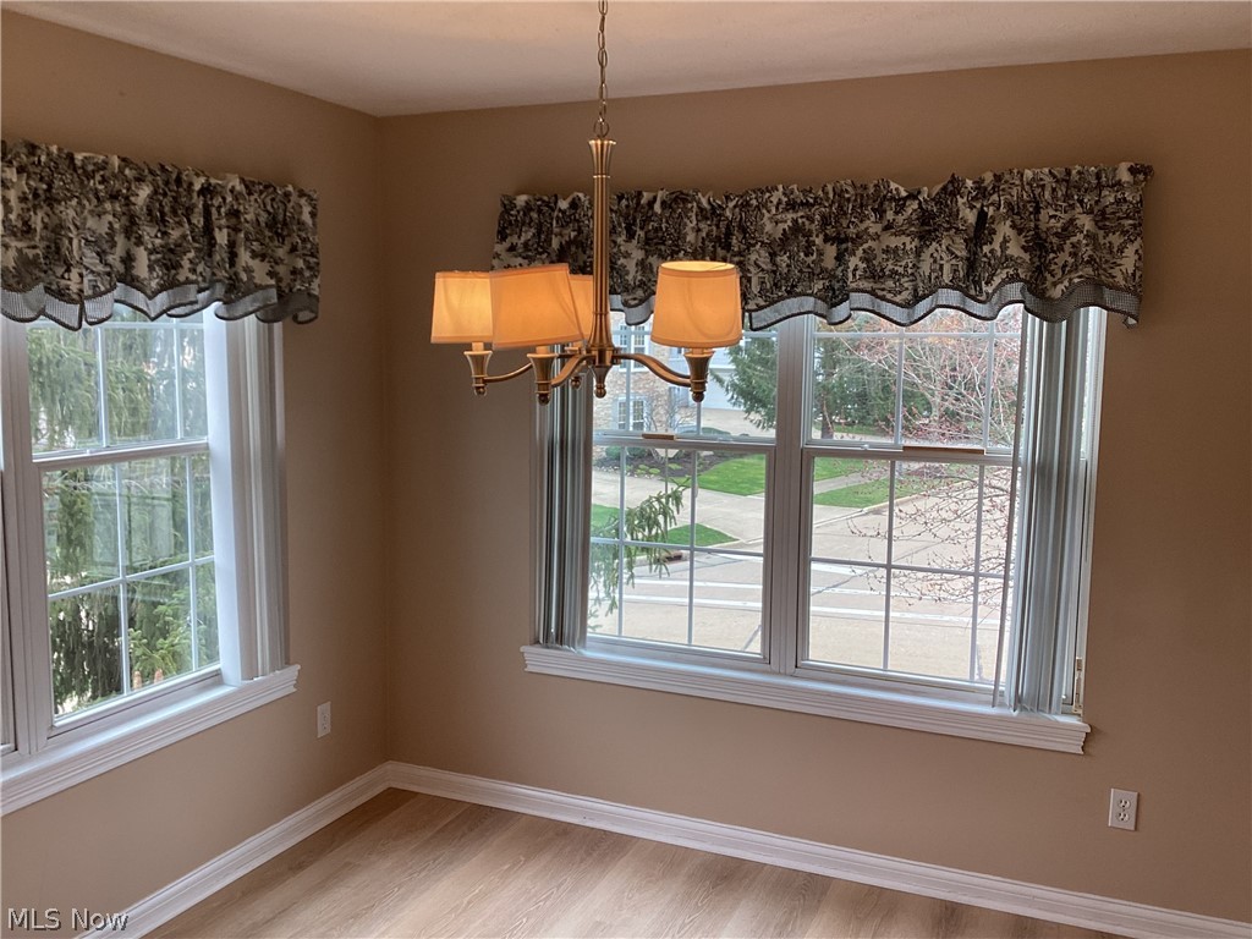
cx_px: 626
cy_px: 470
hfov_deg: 58.4
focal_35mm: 31
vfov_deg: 45.4
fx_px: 1121
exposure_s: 1/120
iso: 50
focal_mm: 3.3
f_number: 2.4
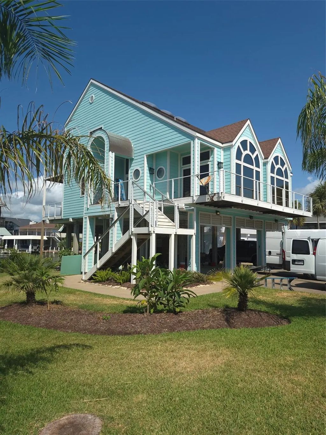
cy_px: 218
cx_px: 163
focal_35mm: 23
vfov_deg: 73.9
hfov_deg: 58.9
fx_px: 289
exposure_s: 1/2984
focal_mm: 5.4
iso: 50
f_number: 1.8
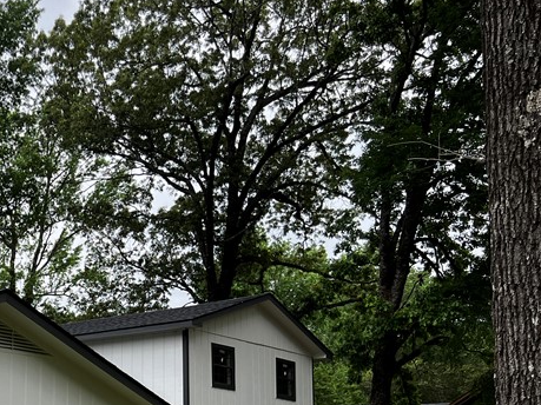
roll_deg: -0.4
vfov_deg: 24.5
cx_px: -59
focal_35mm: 58
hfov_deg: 29.8
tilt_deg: +7.1
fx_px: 906
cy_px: 364
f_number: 1.5
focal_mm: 5.7
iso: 50
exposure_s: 1/974
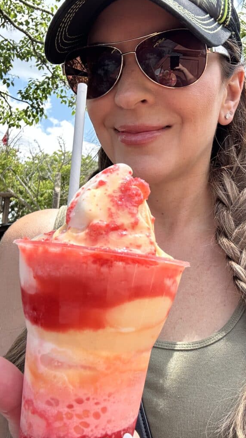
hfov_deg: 35.6
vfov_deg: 59.5
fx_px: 383
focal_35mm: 33
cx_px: 138
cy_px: 219
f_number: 1.9
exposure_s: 1/264
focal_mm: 2.69
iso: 25
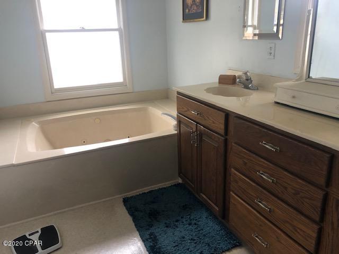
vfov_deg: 49.7
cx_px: 170
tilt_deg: -19.3
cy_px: 127
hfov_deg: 63.4
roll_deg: +1.7
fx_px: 274
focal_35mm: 28
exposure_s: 1/30
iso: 32
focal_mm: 3.99
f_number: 1.8
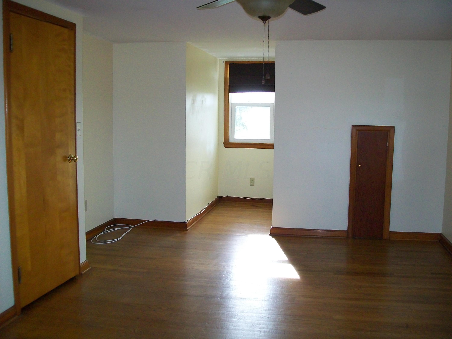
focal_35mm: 36
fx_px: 470
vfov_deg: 39.7
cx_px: 226
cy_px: 170
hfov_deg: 51.4
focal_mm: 6
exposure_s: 1/125
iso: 160
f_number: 2.7
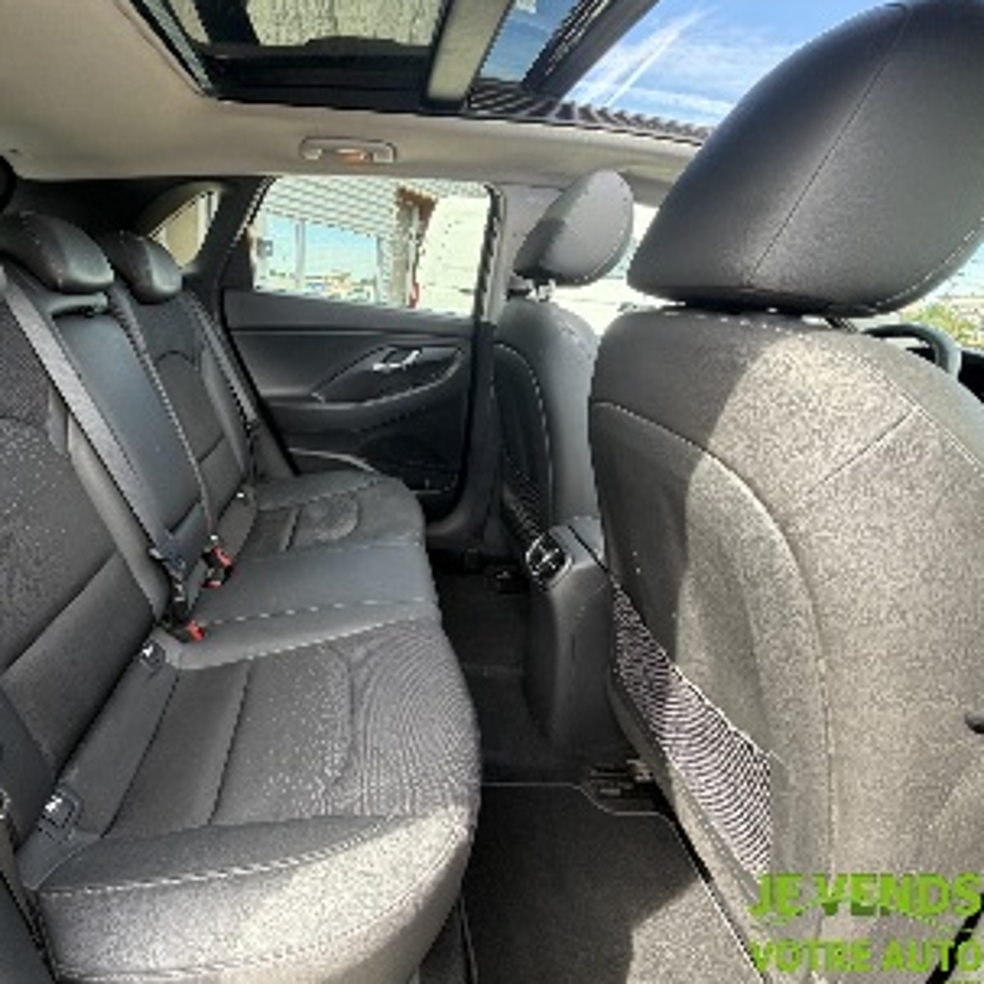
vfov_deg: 84.0
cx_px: 325
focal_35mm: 17
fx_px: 547
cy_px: 490
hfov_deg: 81.0
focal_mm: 2.22
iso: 100
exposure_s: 1/121
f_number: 2.2
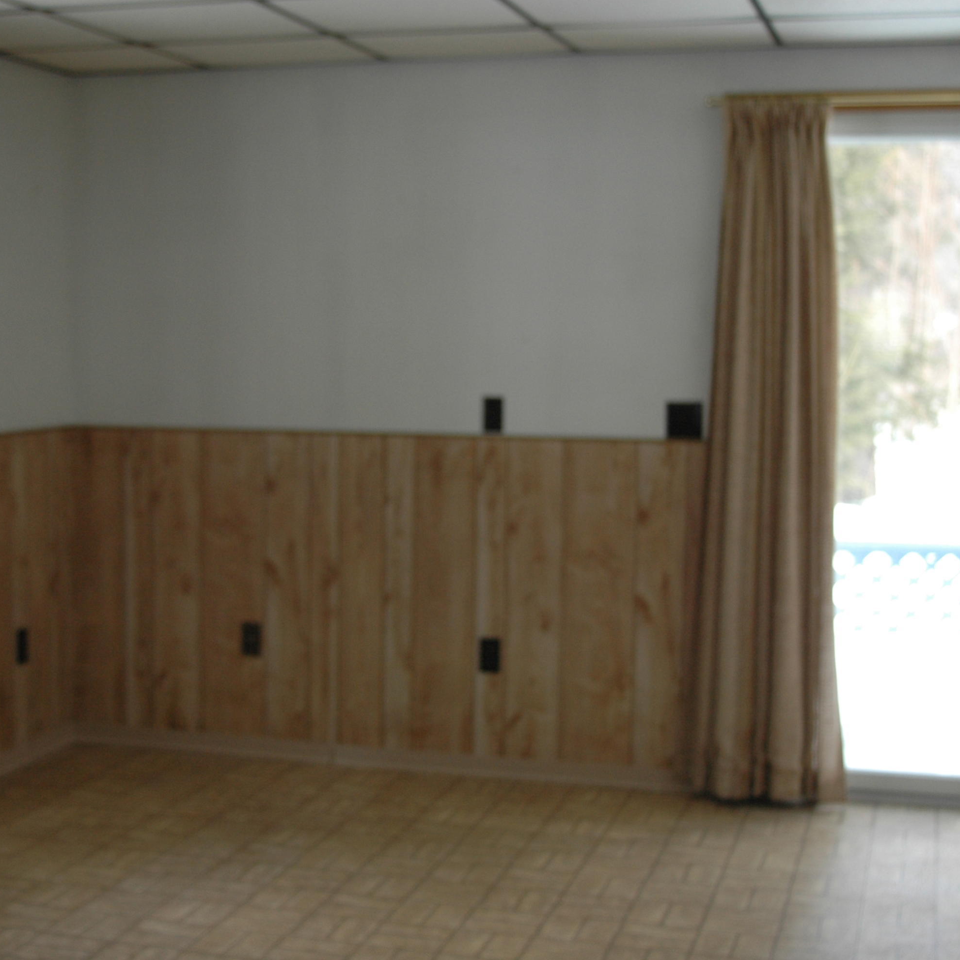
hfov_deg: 31.5
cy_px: 482
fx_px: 1694
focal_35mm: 54
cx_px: 382
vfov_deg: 31.6
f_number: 3.5
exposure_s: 1/160
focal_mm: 28
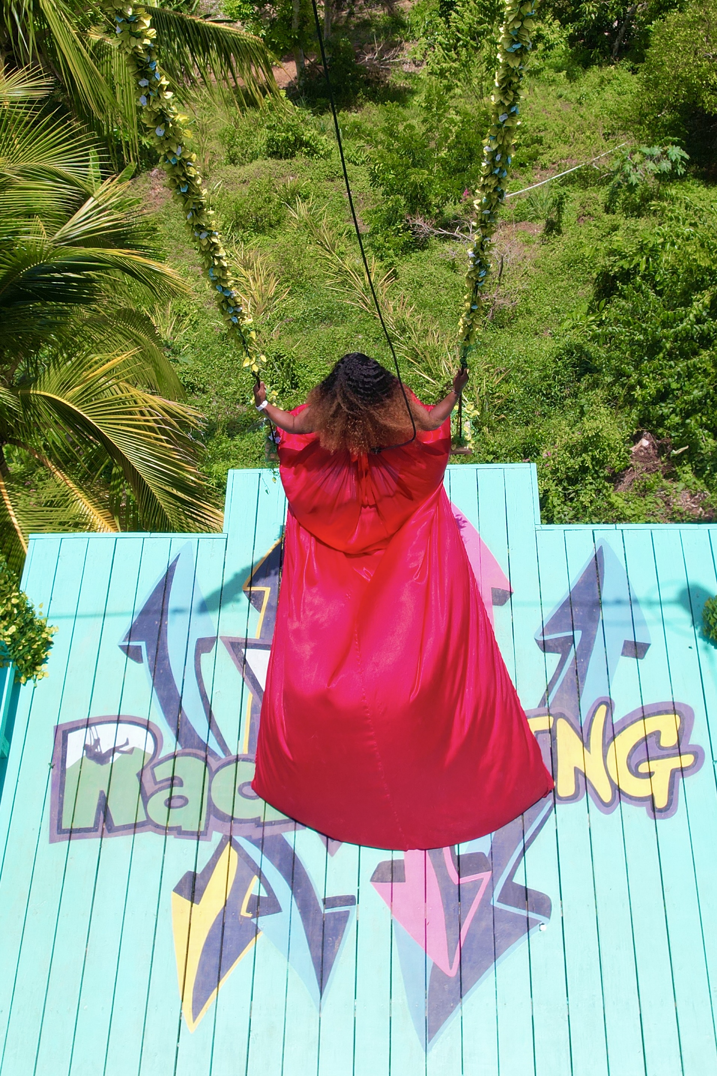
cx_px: 358
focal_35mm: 22
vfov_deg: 78.6
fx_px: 657
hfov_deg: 57.2
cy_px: 538
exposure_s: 1/2000
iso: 100
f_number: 2.8
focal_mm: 8.38
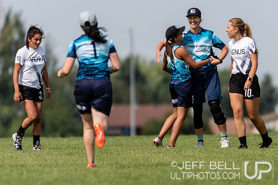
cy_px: 72
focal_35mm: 962
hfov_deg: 2.1
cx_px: 187
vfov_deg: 1.4
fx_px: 7429
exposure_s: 1/1250
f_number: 4
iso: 100
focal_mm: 400
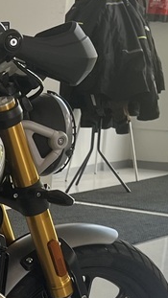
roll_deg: -1.0
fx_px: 1037
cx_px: -164
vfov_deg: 15.8
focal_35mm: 131
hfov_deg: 8.8
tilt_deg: -17.8
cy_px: 358
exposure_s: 1/129
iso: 32
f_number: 1.6
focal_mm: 5.1
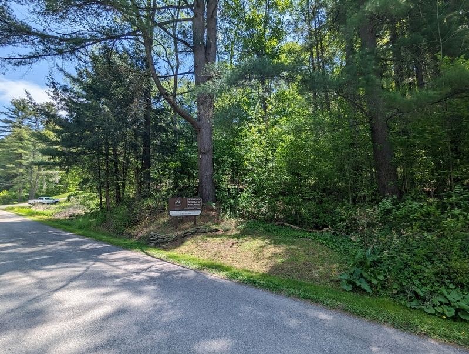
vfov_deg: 78.3
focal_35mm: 16
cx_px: 234
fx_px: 217
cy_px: 177
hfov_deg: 94.4
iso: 45
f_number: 2.2
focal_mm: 2.35
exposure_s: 1/973
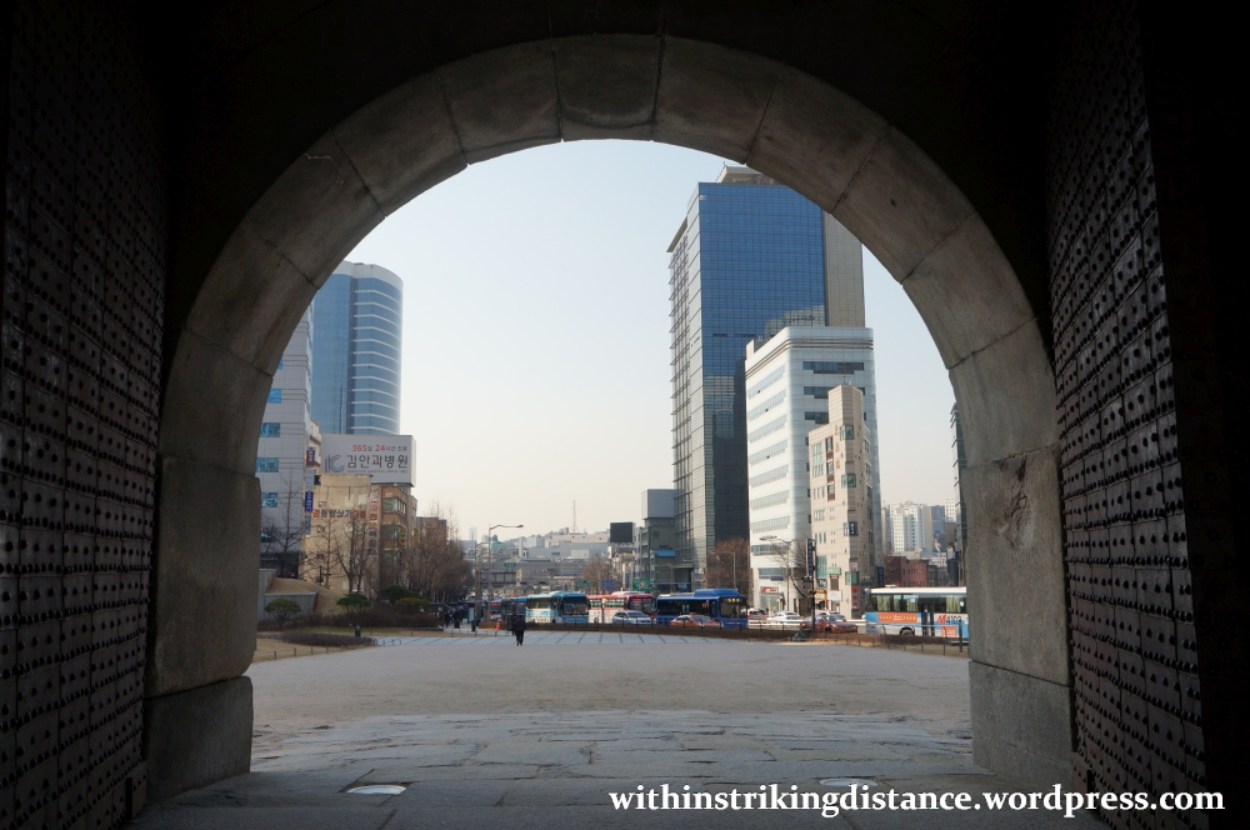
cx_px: 625
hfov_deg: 62.0
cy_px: 415
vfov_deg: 43.5
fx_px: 1040
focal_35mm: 30
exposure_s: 1/640
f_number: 8
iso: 200
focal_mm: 20
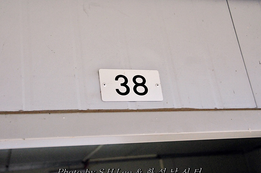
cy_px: 93
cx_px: 129
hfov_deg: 38.5
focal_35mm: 52
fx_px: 373
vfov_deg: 26.1
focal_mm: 31
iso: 1600
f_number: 4
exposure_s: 1/3200
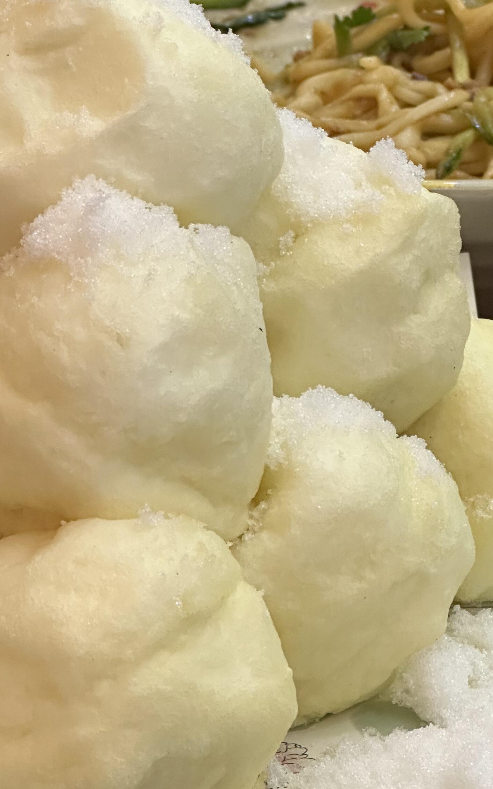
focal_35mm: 146
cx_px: 263
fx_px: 3138
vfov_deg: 14.3
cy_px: 475
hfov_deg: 9.0
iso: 250
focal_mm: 9
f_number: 2.8
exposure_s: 1/50
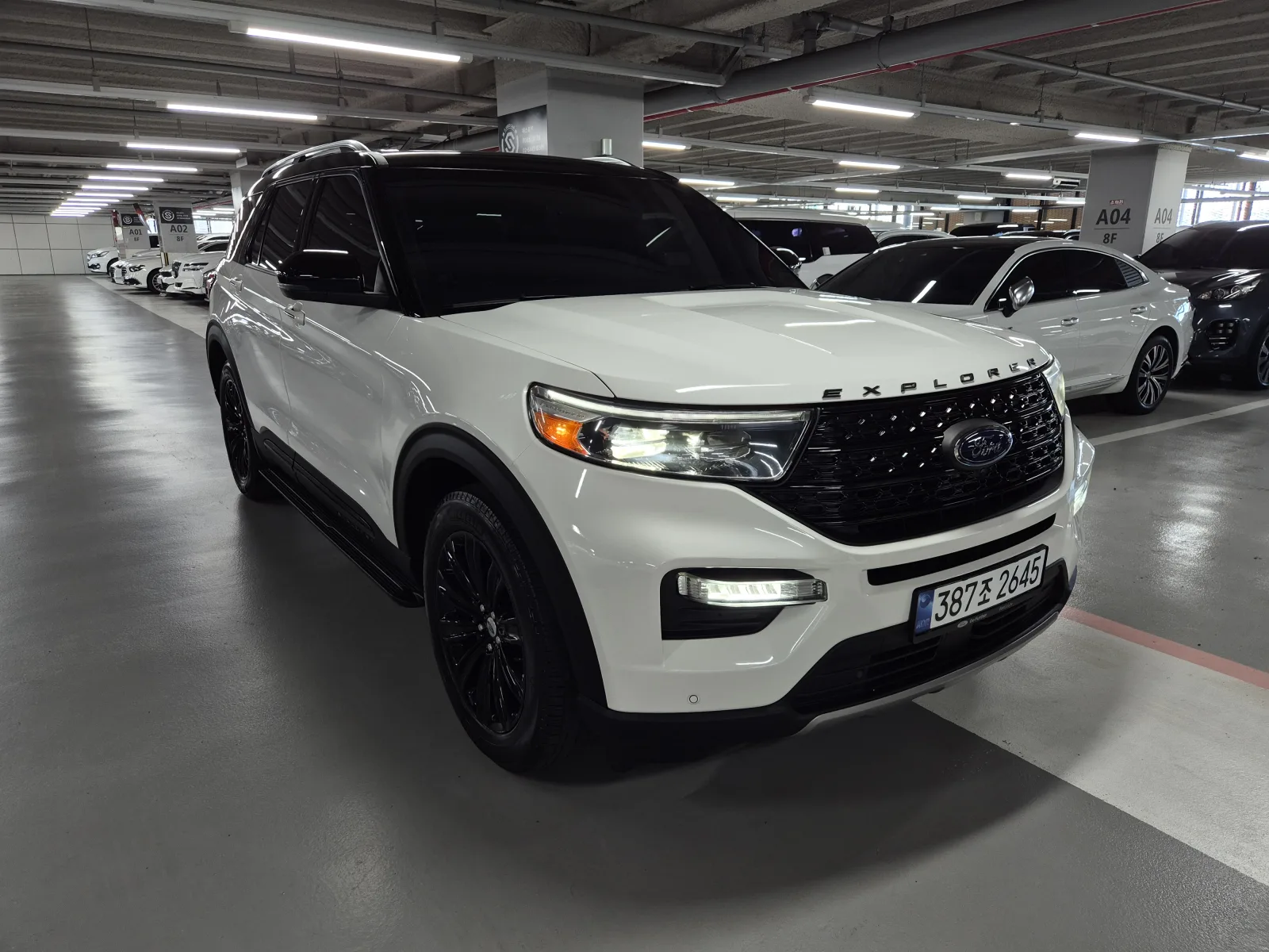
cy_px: 476
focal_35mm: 23
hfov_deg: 73.9
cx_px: 634
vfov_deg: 58.9
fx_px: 843
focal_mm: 5.4
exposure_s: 1/120
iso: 100
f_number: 1.8
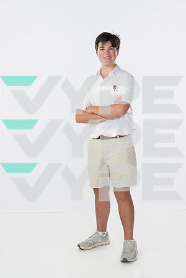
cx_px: 93
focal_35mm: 61
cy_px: 139
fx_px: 473
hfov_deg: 22.3
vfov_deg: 32.9
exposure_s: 1/250
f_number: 8
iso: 640
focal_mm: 61
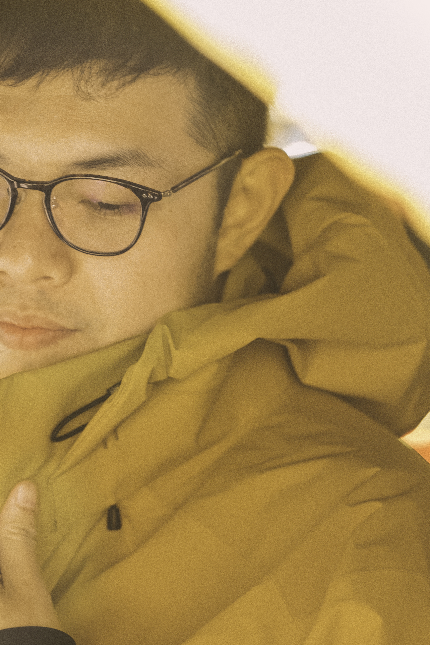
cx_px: 103
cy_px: 446
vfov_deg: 12.7
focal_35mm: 162
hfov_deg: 8.5
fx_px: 2903
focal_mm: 56
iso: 3200
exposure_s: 1/60
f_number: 2.2
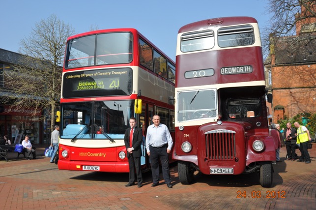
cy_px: 105
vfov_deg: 39.9
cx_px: 158
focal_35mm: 33
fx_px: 289
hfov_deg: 57.3
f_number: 10
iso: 200
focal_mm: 22
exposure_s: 1/400
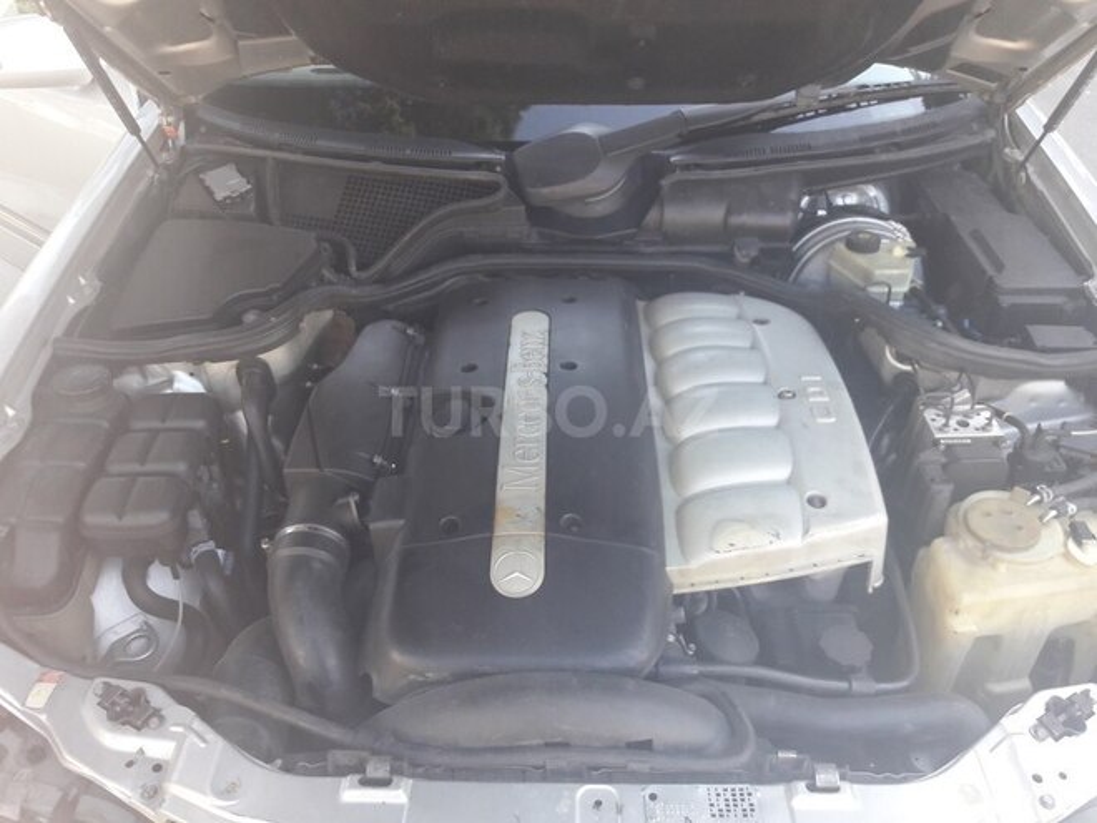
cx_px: 548
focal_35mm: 28
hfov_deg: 63.4
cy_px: 412
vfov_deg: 49.7
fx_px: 887
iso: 64
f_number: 1.9
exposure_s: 1/100
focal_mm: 3.7
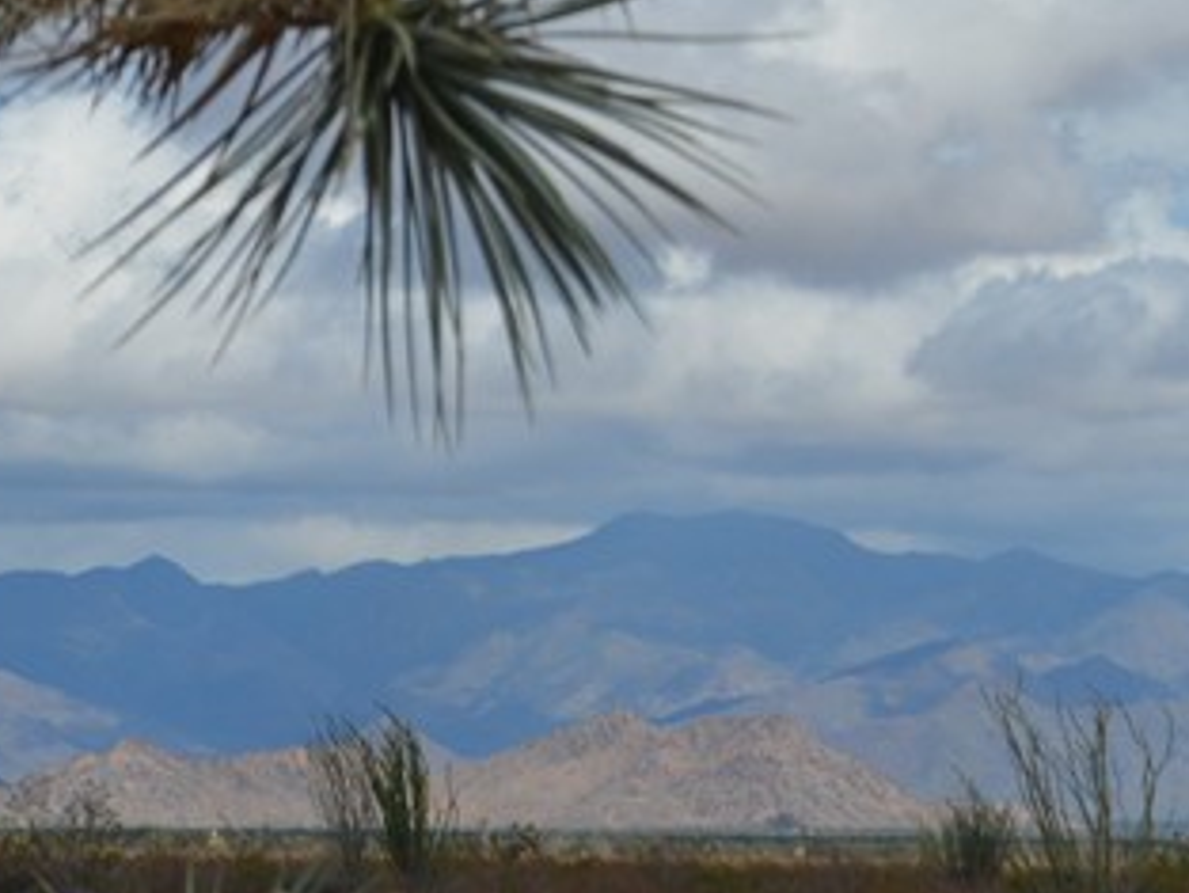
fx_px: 9438
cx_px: 1333
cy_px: 266
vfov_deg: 5.4
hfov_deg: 7.2
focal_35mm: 275
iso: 400
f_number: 8
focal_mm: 55
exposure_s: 1/2000
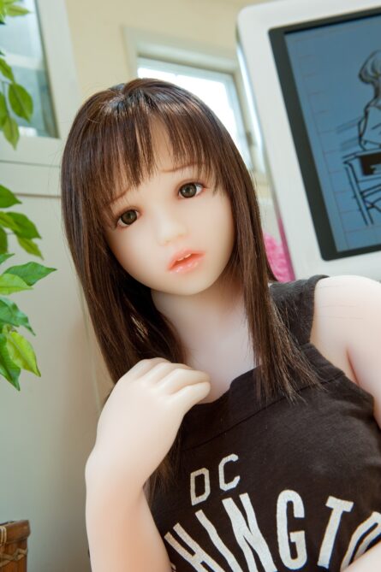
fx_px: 763
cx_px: 190
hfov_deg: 28.0
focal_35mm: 48
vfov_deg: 41.1
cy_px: 286
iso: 320
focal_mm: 48
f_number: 5
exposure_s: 1/60
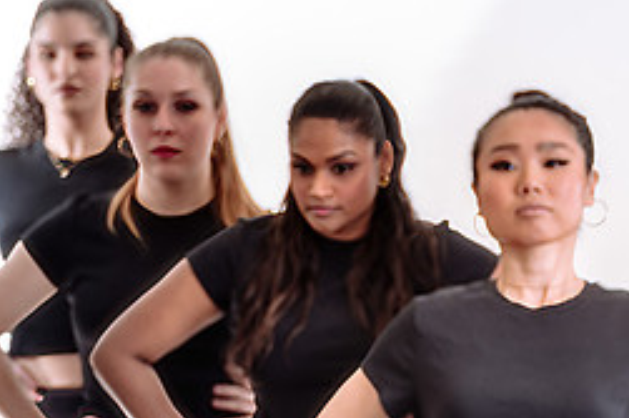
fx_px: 1990
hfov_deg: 17.7
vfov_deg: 11.9
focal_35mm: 114
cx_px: 551
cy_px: 407
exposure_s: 1/200
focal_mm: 46
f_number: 2.8
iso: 64
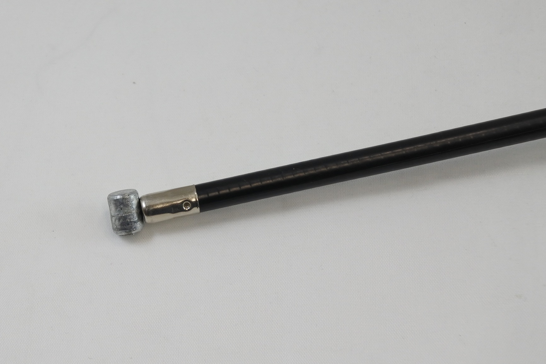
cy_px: 182
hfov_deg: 25.1
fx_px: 1229
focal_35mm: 81
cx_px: 273
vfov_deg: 16.9
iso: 450
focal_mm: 30
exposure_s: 1/125
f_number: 5.6
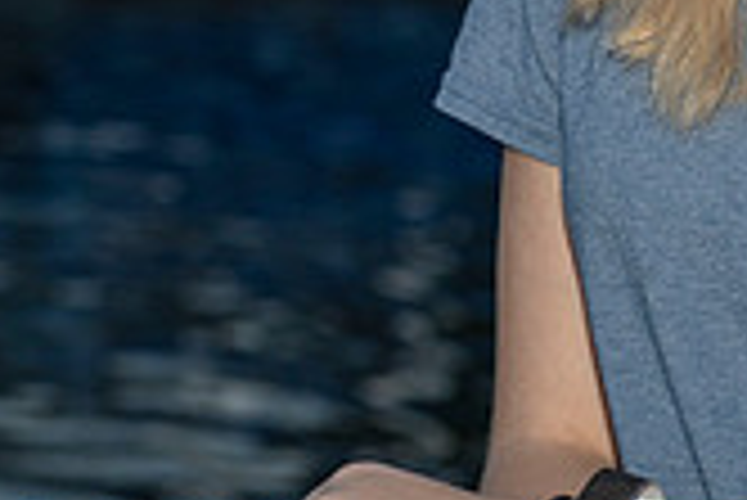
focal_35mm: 244
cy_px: -189
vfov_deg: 5.6
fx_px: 5067
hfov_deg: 8.4
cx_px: 351
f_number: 5
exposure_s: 1/200
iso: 200
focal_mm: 70
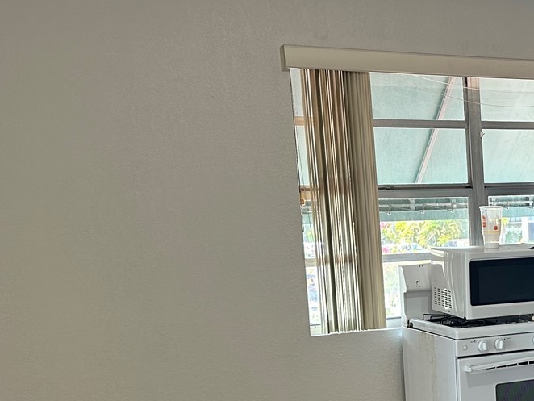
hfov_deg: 30.8
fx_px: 895
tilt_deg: -9.7
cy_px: 356
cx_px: 536
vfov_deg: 24.6
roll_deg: +1.1
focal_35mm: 58
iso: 160
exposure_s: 1/120
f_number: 1.78
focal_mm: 6.86
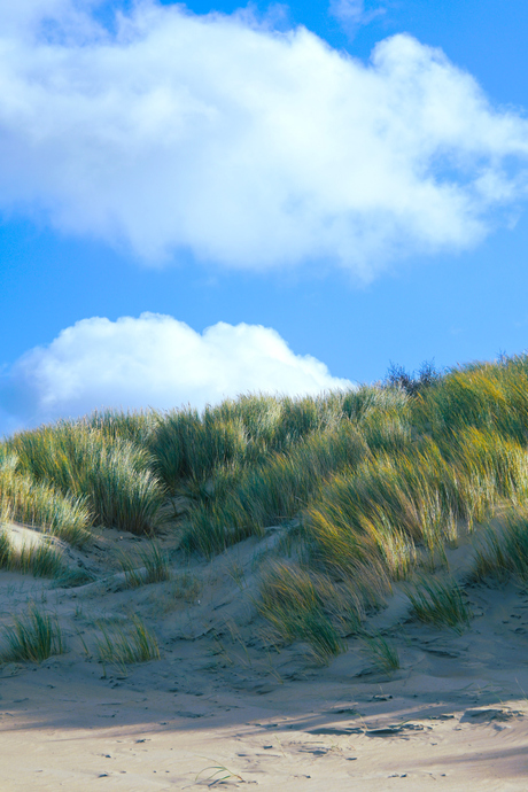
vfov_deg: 23.4
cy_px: 396
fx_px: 1914
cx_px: 264
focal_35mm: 87
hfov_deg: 15.7
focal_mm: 58
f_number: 5.6
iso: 110
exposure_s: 1/800
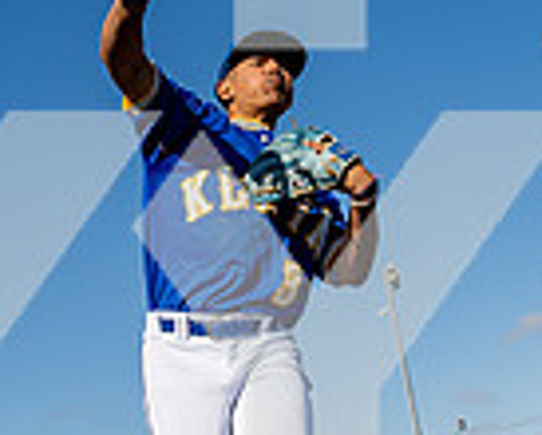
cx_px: 500
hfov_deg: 20.7
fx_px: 1446
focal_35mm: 90
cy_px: 426
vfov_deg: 16.8
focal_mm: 20
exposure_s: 1/2500
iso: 100
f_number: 4
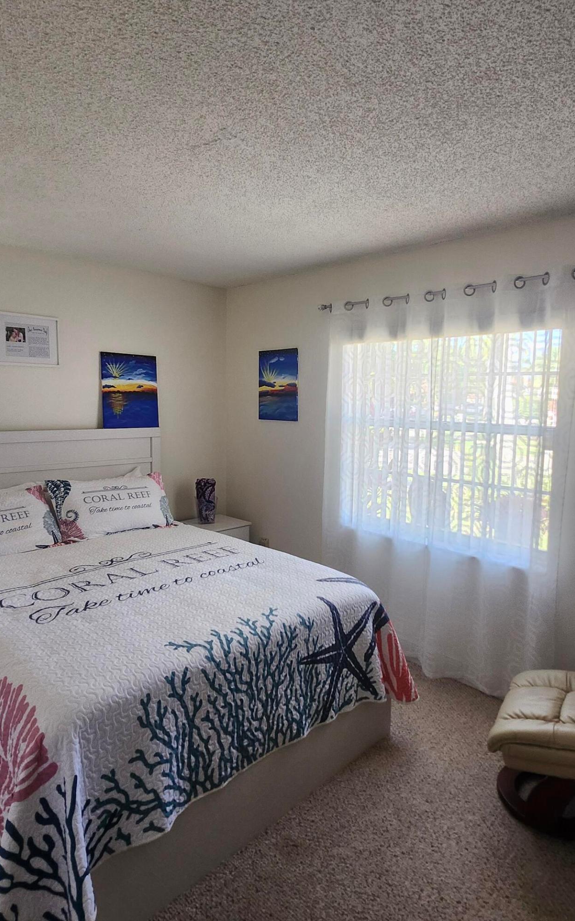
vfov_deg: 85.0
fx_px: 501
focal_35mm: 20
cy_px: 442
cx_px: 310
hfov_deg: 59.6
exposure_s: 1/60
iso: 160
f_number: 2.2
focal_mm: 1.74
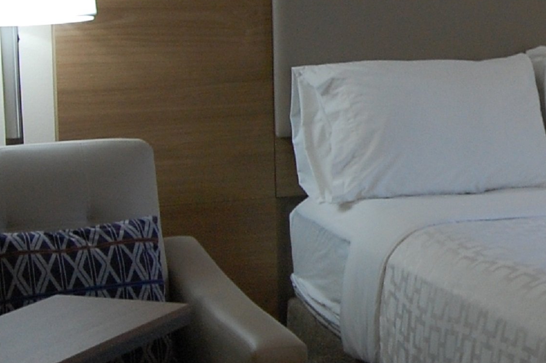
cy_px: 93
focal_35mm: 92
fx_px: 1394
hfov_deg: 20.7
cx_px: 661
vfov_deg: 14.8
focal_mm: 18
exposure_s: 1/30
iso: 720
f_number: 7.1
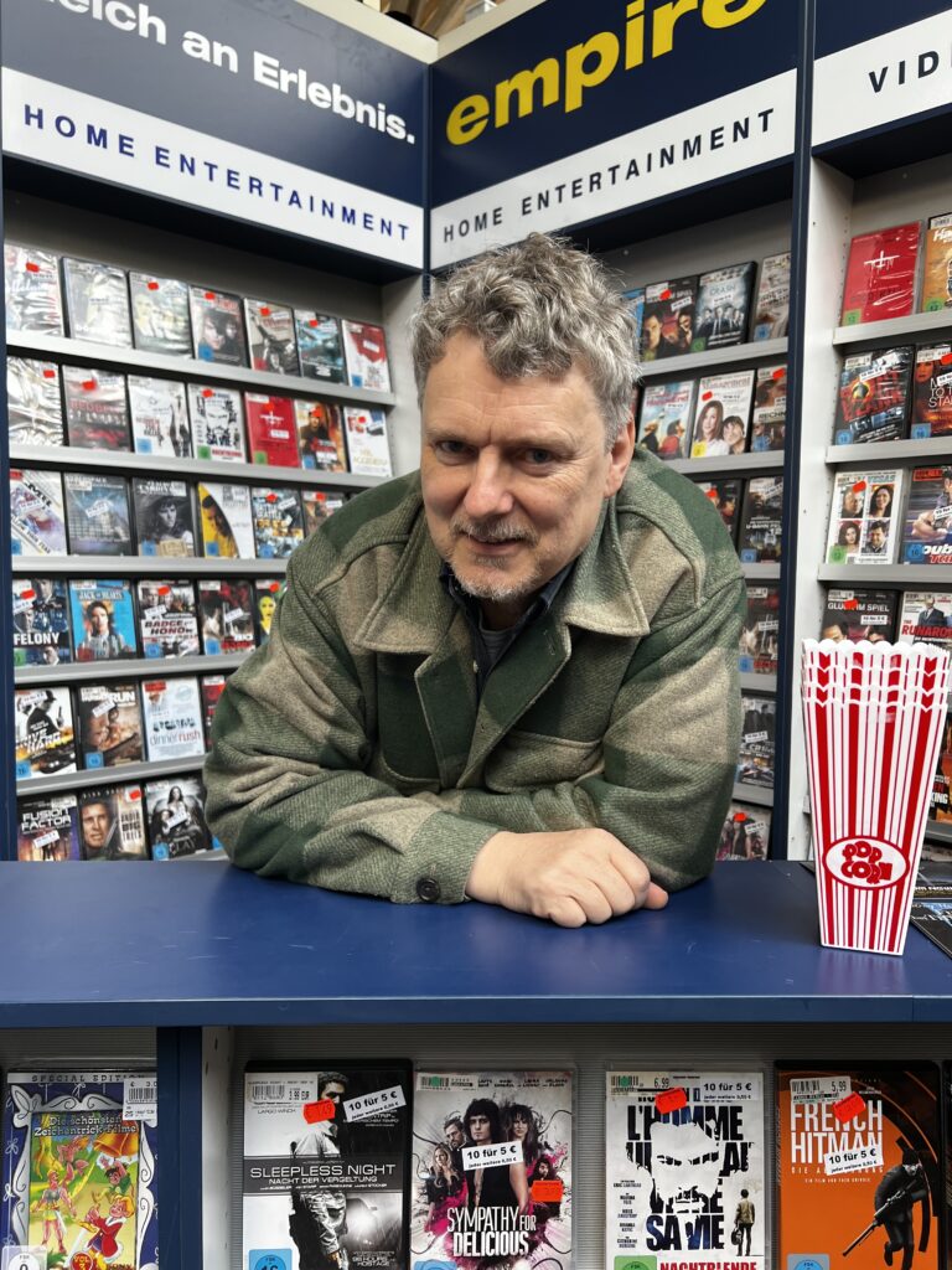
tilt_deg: -4.8
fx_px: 953
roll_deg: -1.5
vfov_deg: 67.3
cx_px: 476
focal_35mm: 26
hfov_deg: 53.1
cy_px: 635
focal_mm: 5.7
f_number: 1.5
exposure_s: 1/121
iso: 64
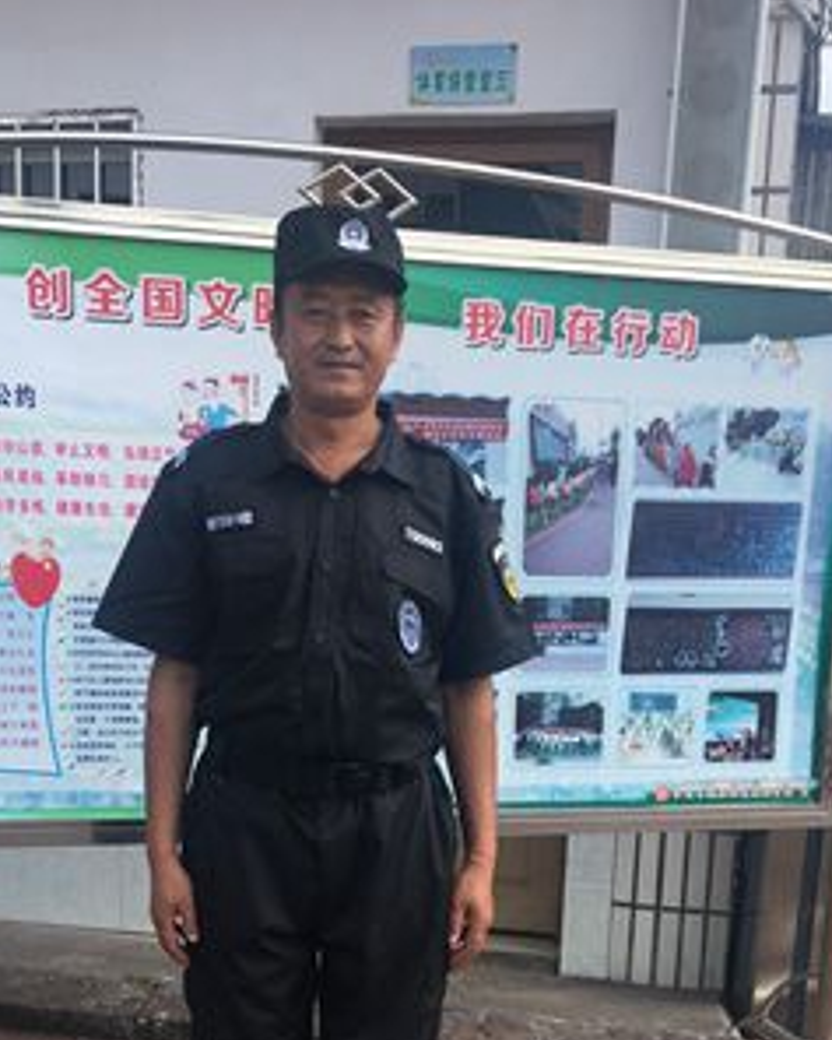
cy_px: 877
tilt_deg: -10.6
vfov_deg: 35.1
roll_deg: -1.9
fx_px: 1569
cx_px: 386
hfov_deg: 29.7
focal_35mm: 51
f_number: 2.2
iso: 25
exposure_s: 1/635
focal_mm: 4.15
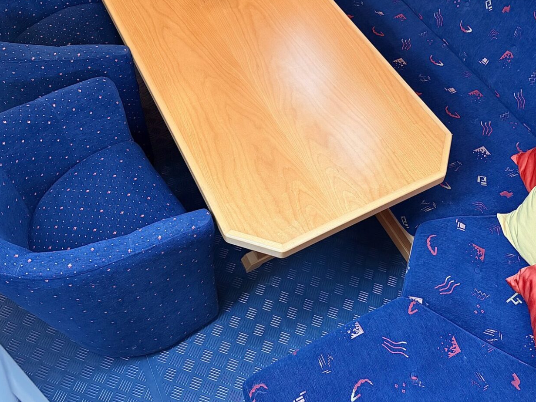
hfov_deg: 47.6
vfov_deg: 36.0
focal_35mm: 39
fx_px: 604
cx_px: 316
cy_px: 99
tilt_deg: -46.6
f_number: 1.78
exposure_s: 1/60
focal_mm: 6.76
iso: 500
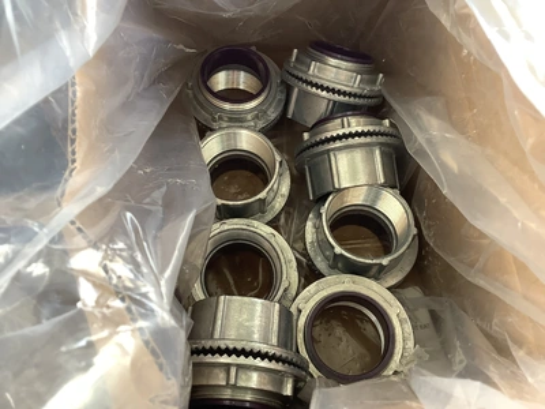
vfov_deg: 45.4
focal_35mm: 31
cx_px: 272
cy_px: 204
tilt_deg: -71.1
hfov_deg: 58.4
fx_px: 488
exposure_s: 1/60
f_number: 2.4
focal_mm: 3.3
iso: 64
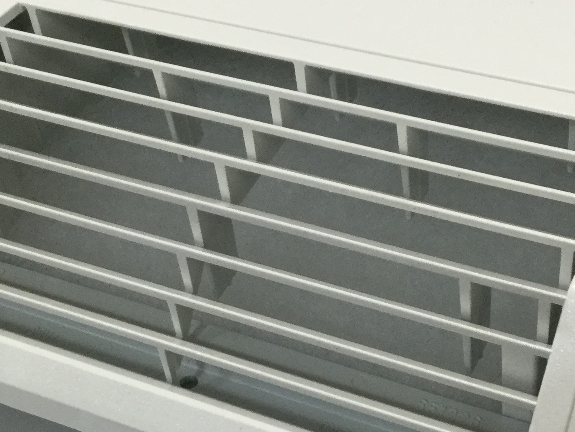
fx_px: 1213
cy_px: 334
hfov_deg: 26.7
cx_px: 288
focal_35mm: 73
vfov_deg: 20.0
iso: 50
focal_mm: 3.3
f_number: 2.4
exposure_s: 1/30
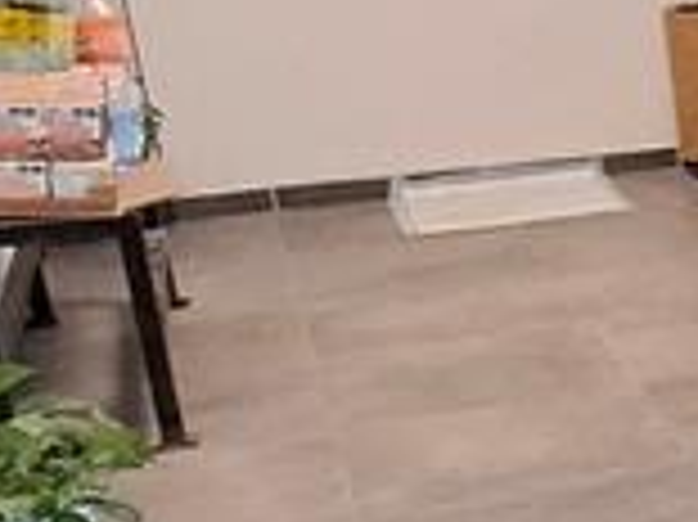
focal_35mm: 86
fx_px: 1733
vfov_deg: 17.1
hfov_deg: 14.5
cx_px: 1684
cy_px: 252
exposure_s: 1/33
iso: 200
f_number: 2.2
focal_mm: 1.74
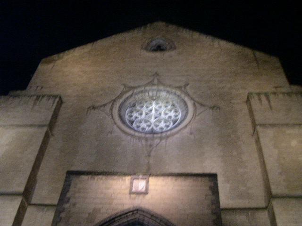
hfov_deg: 49.0
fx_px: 332
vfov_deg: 37.7
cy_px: 113
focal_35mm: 38
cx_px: 151
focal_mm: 8
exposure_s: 1/8
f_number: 2.8
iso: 400
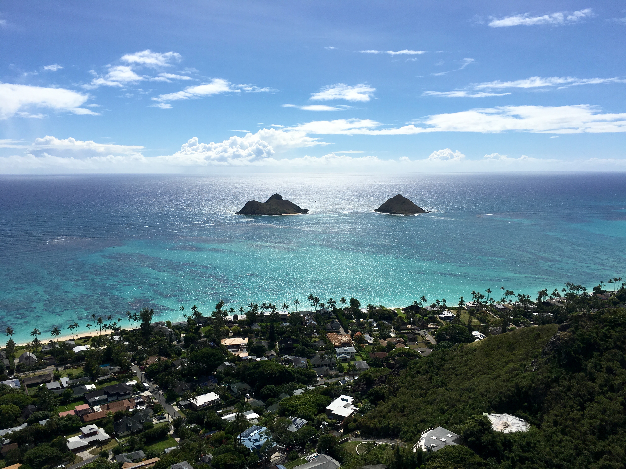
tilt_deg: -6.4
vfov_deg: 48.2
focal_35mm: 29
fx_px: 524
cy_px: 234
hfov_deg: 61.7
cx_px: 313
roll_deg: +0.8
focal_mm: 4.15
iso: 25
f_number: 2.2
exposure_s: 1/4808
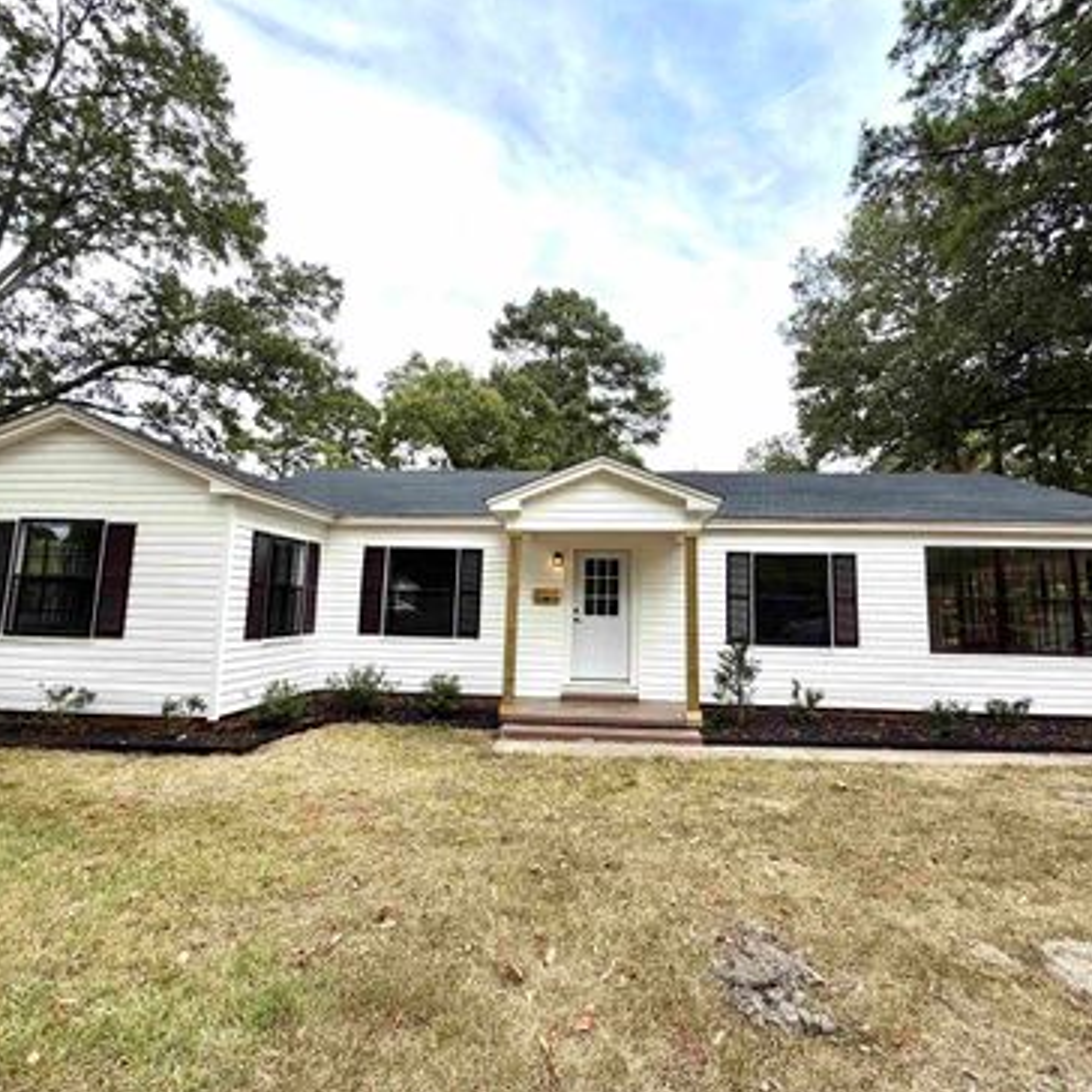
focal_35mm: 17
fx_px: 607
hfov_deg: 83.9
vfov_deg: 84.0
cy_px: 536
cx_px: 576
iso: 32
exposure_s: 1/770
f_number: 2.2
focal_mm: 2.22
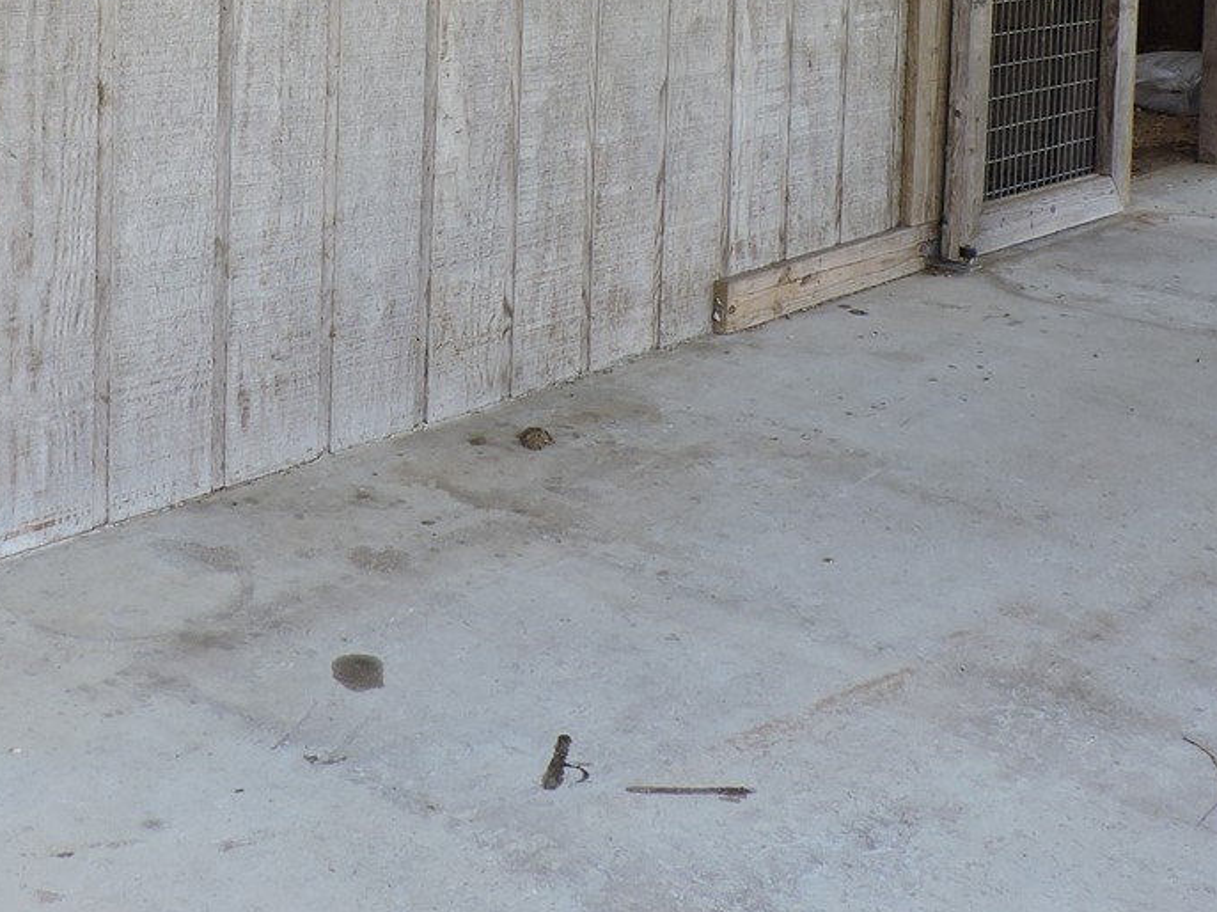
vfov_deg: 24.2
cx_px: 330
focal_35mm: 56
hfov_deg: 33.8
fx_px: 1968
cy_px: -121
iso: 100
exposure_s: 1/200
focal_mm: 4.3
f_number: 3
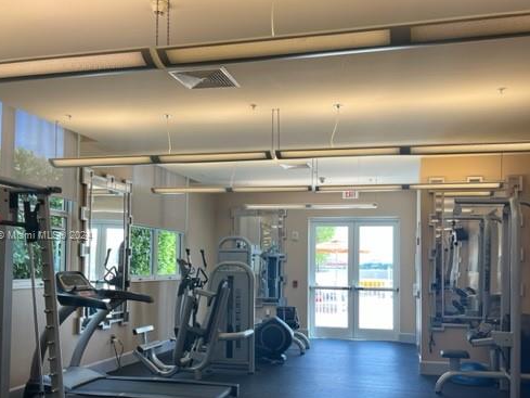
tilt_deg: +2.9
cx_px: 288
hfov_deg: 53.9
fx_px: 521
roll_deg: -0.1
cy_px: 236
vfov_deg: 41.6
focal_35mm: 34
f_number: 1.6
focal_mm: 5.1
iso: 32
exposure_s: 1/126
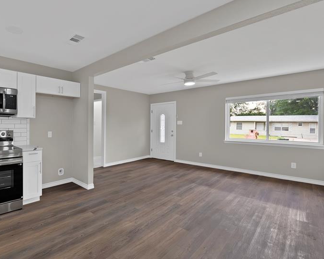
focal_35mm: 17
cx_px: 112
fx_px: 163
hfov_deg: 86.9
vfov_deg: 76.9
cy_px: 133
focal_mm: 12
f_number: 9
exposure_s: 1/3
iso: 640
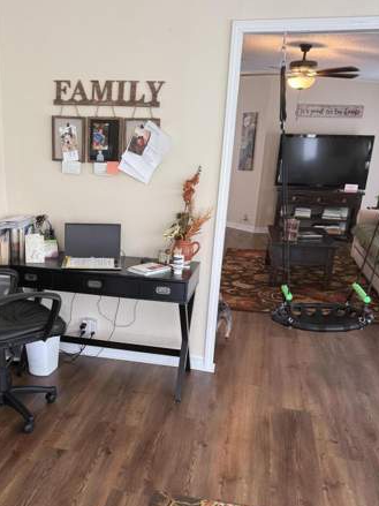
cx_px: 107
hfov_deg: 39.8
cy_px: 311
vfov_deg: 52.2
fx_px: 511
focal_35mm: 35
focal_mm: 6.76
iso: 200
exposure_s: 1/84
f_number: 1.78
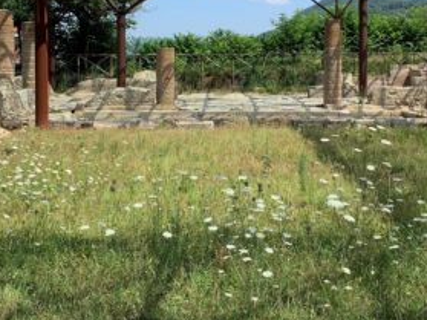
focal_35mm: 56
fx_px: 690
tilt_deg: -0.3
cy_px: 83
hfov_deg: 34.4
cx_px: 227
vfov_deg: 25.8
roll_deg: -0.5
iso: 25
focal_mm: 4.25
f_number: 1.8
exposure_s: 1/1299
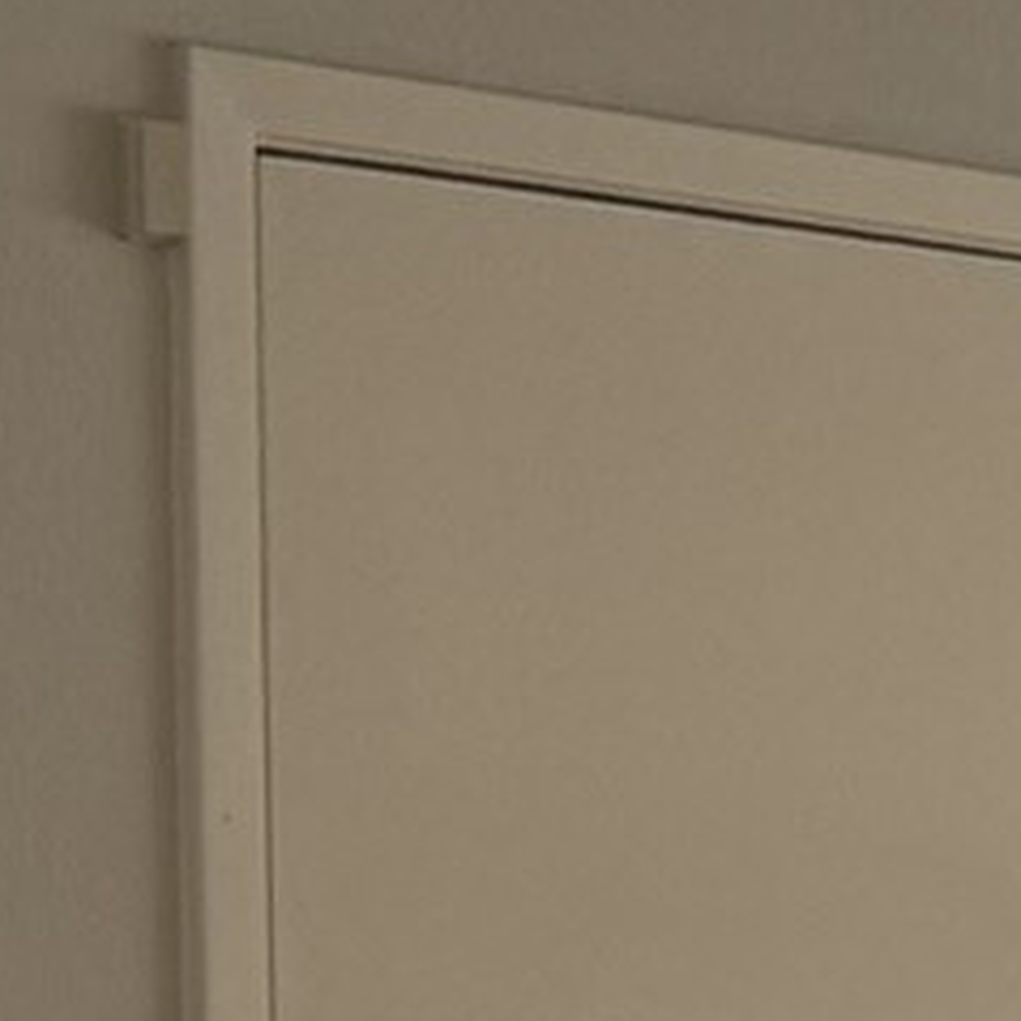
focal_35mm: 182
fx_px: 6073
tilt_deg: -1.9
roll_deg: -0.4
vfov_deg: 9.5
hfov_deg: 7.2
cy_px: 1209
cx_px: 4075
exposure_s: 1/327
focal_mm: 6.76
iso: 100
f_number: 1.78
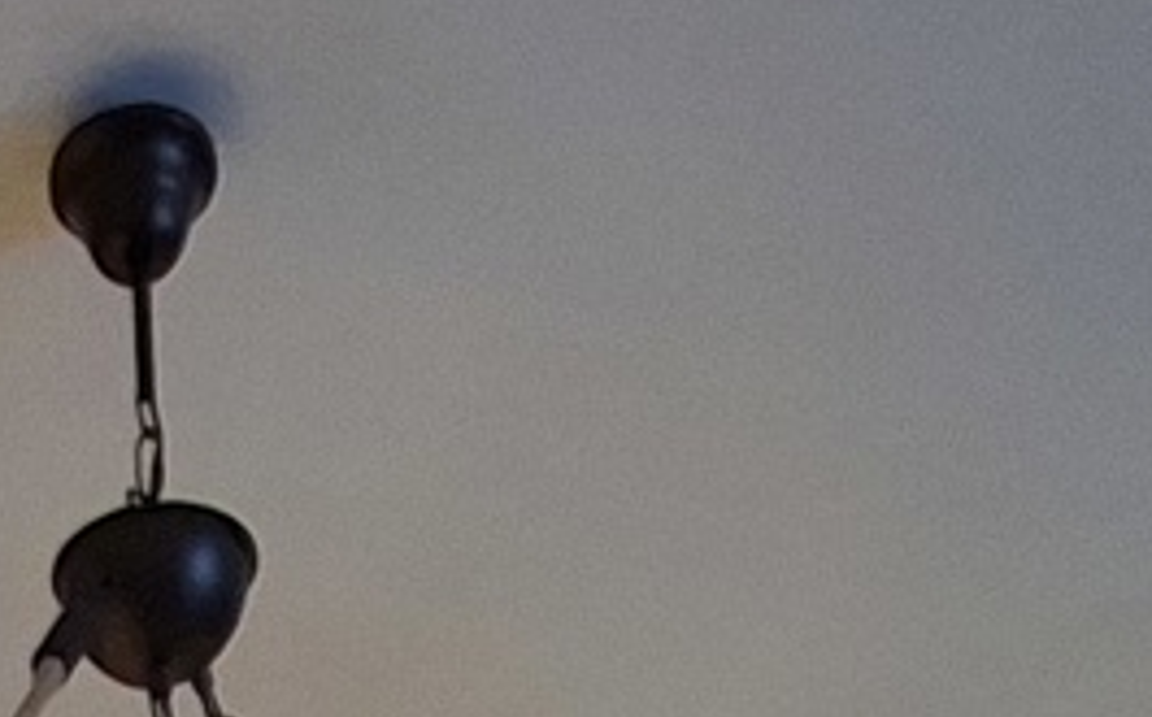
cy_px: 2881
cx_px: -48
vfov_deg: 8.0
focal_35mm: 100
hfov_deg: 20.1
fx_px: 3136
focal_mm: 1.74
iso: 200
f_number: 2.2
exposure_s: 1/40
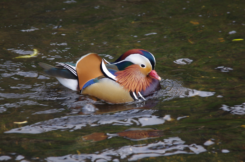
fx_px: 5097
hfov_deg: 2.8
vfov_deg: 1.8
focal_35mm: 750
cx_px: 122
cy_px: 81
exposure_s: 1/125
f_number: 6.3
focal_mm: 500
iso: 400
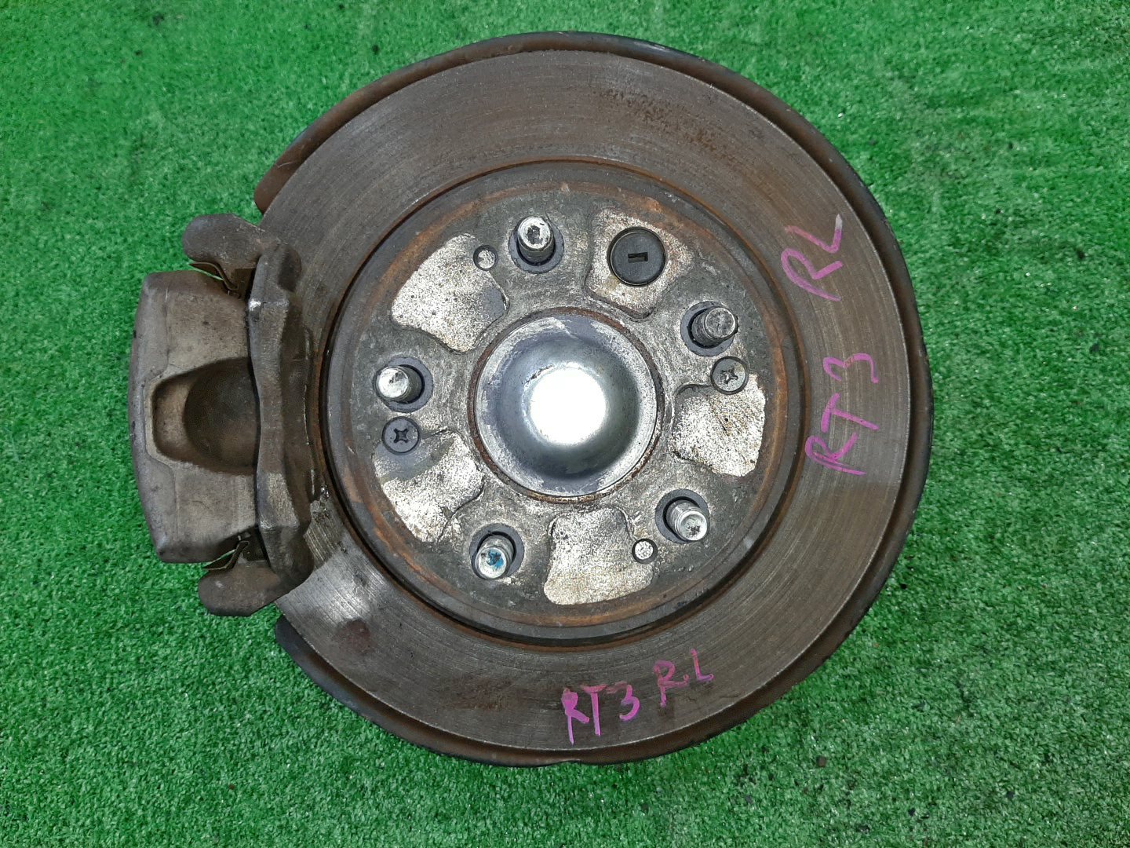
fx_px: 849
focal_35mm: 26
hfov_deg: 67.3
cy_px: 424
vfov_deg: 53.1
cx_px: 565
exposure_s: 1/50
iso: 151
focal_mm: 3.93
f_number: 1.7
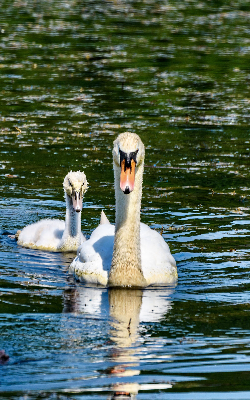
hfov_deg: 2.1
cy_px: 200
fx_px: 6758
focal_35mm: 620
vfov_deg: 3.4
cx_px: 29
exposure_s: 1/800
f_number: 11
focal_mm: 270
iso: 320
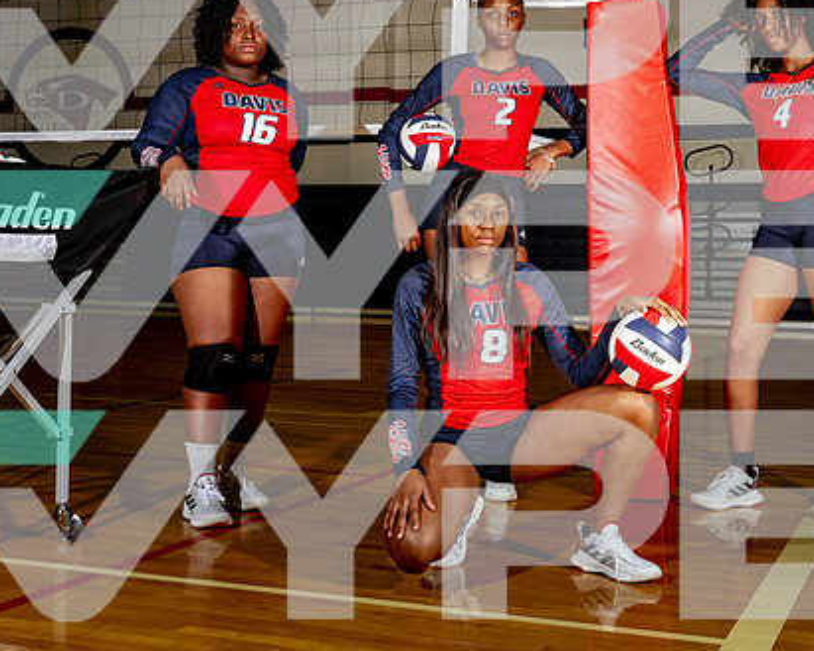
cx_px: 410
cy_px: 276
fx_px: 1374
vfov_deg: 26.7
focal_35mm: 57
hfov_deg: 33.0
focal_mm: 43
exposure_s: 1/125
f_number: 8
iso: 100
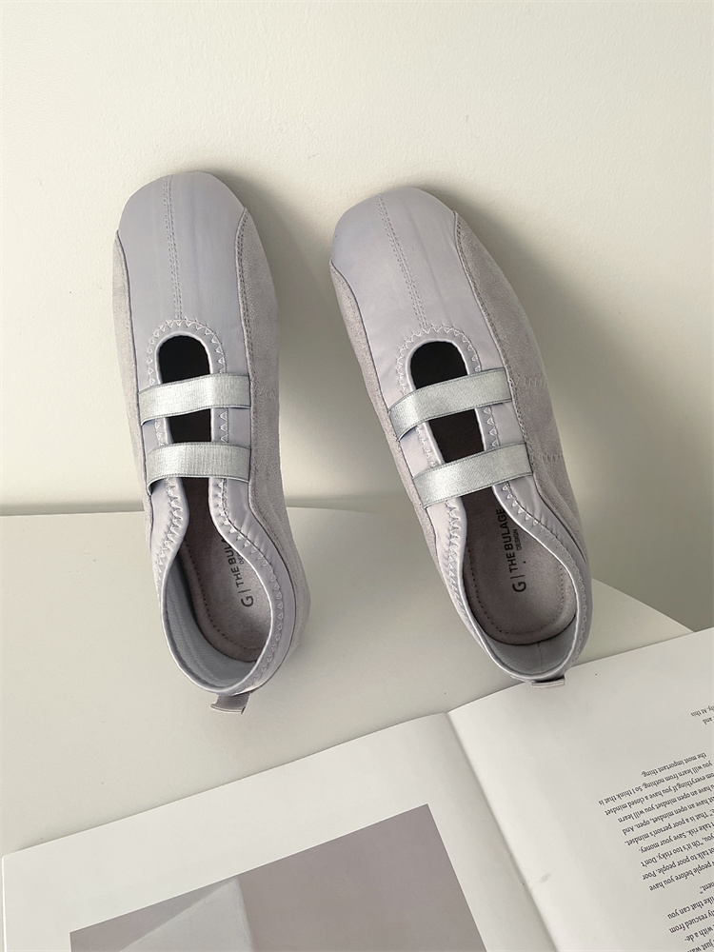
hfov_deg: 53.1
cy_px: 476
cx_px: 357
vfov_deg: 67.3
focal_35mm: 26
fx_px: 715
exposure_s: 1/121
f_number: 1.6
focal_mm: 4.2
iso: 64
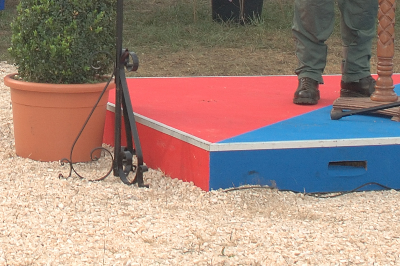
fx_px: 2051
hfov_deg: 11.0
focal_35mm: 185
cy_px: -201
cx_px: -43
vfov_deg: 7.2
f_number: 8
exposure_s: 1/100
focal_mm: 35
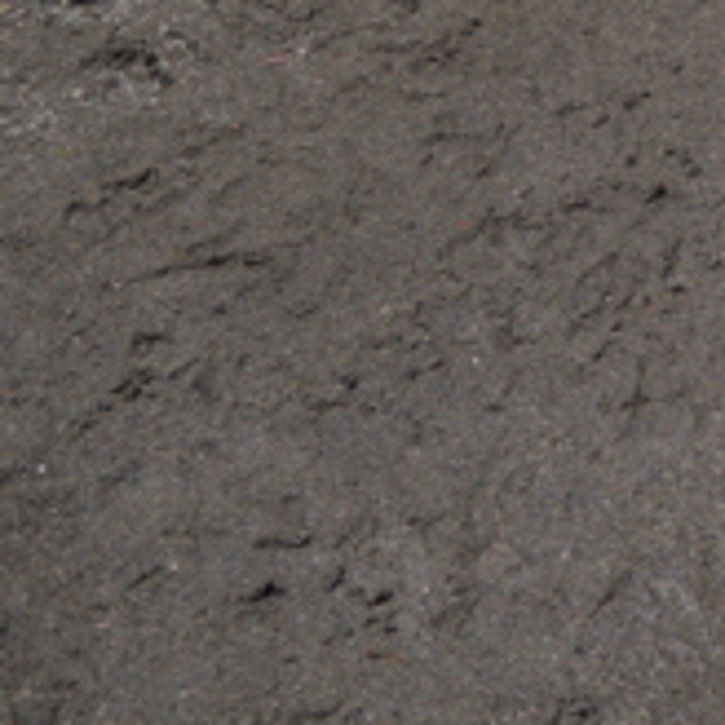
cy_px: -181
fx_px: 2867
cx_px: 1556
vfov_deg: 13.9
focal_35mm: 121
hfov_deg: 12.3
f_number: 4
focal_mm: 14
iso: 160
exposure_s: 1/1600
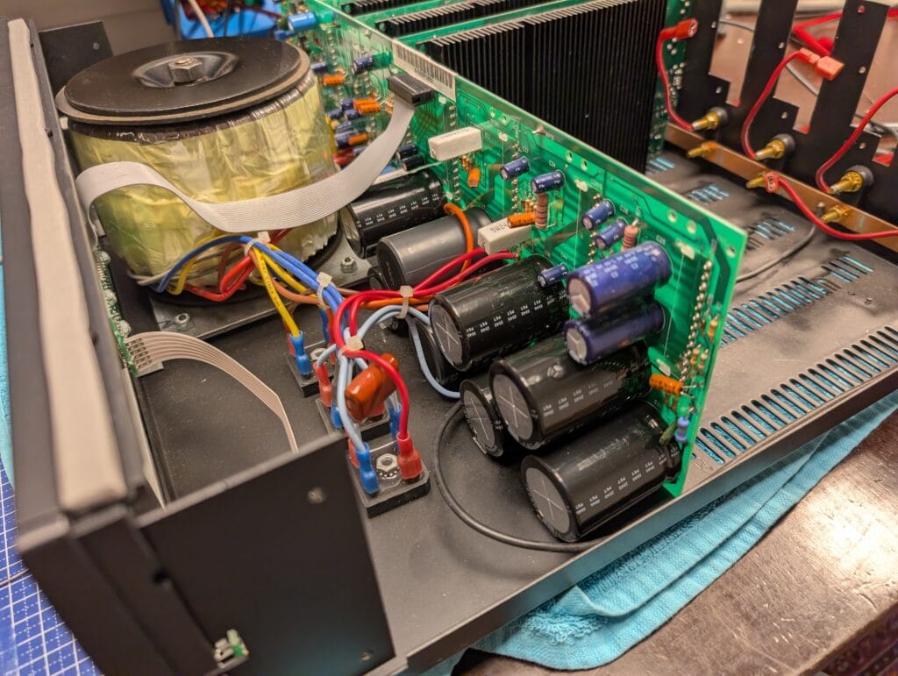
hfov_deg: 71.5
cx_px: 449
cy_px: 338
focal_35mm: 24
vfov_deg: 56.9
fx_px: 623
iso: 39
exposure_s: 1/33.3
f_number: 1.68
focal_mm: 6.9
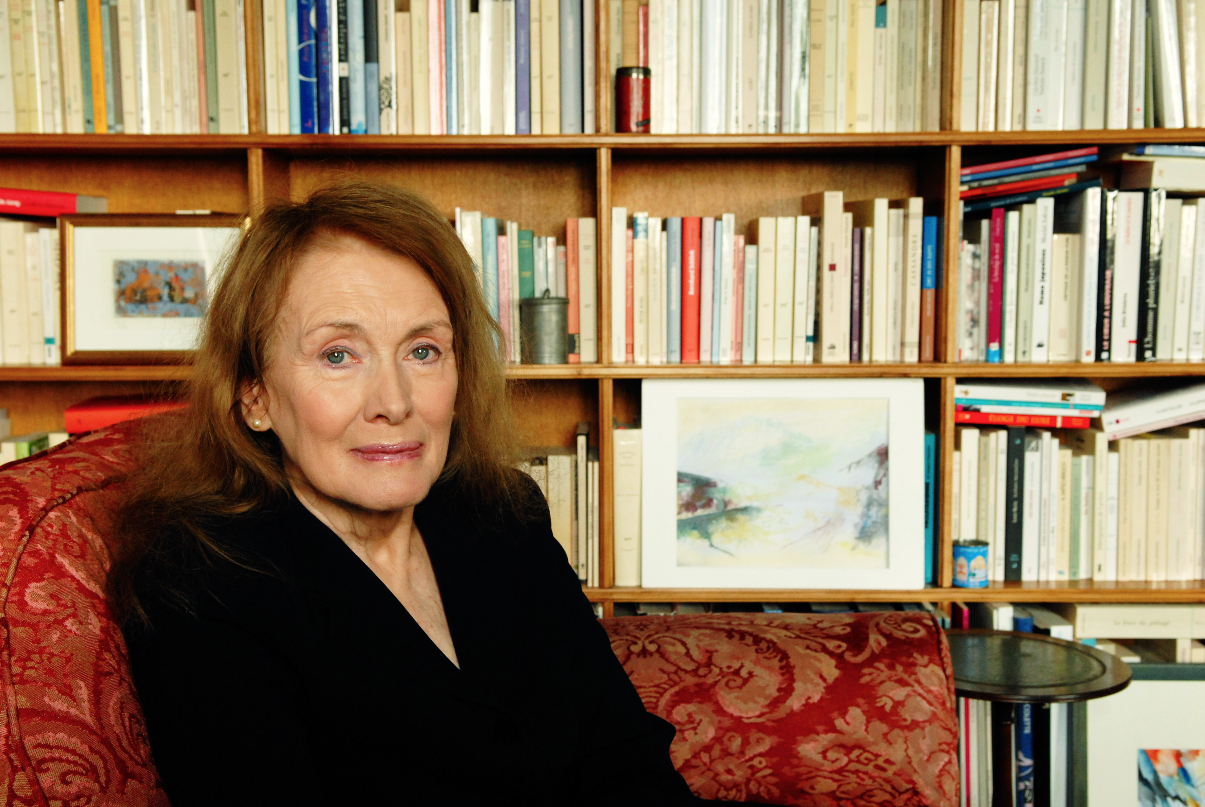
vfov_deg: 29.9
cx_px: 602
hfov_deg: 43.6
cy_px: 404
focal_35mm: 45
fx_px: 1508
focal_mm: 30
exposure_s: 1/100
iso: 400
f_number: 7.1
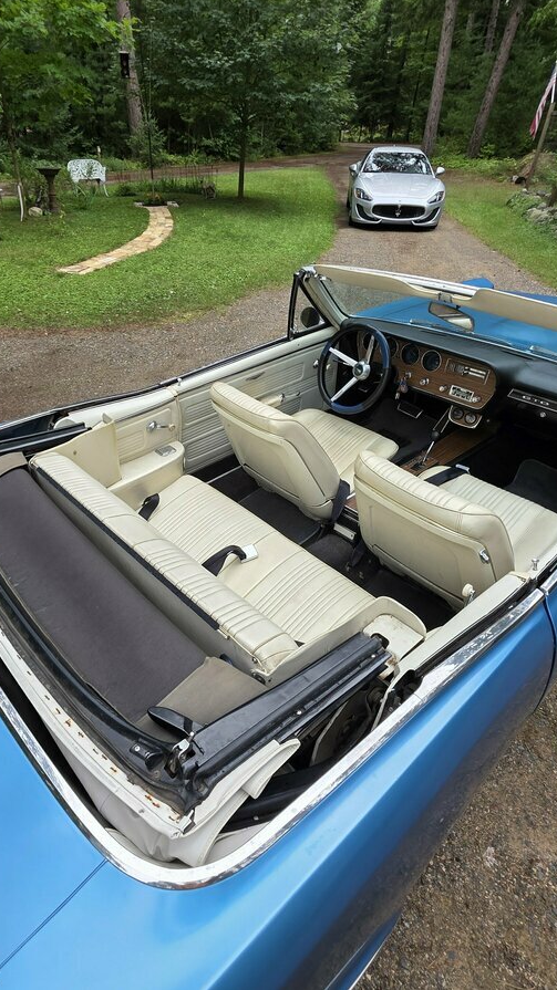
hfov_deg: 57.9
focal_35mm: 19
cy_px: 493
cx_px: 224
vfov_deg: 89.6
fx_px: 499
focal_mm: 2.2
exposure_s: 1/120
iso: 20
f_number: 1.9
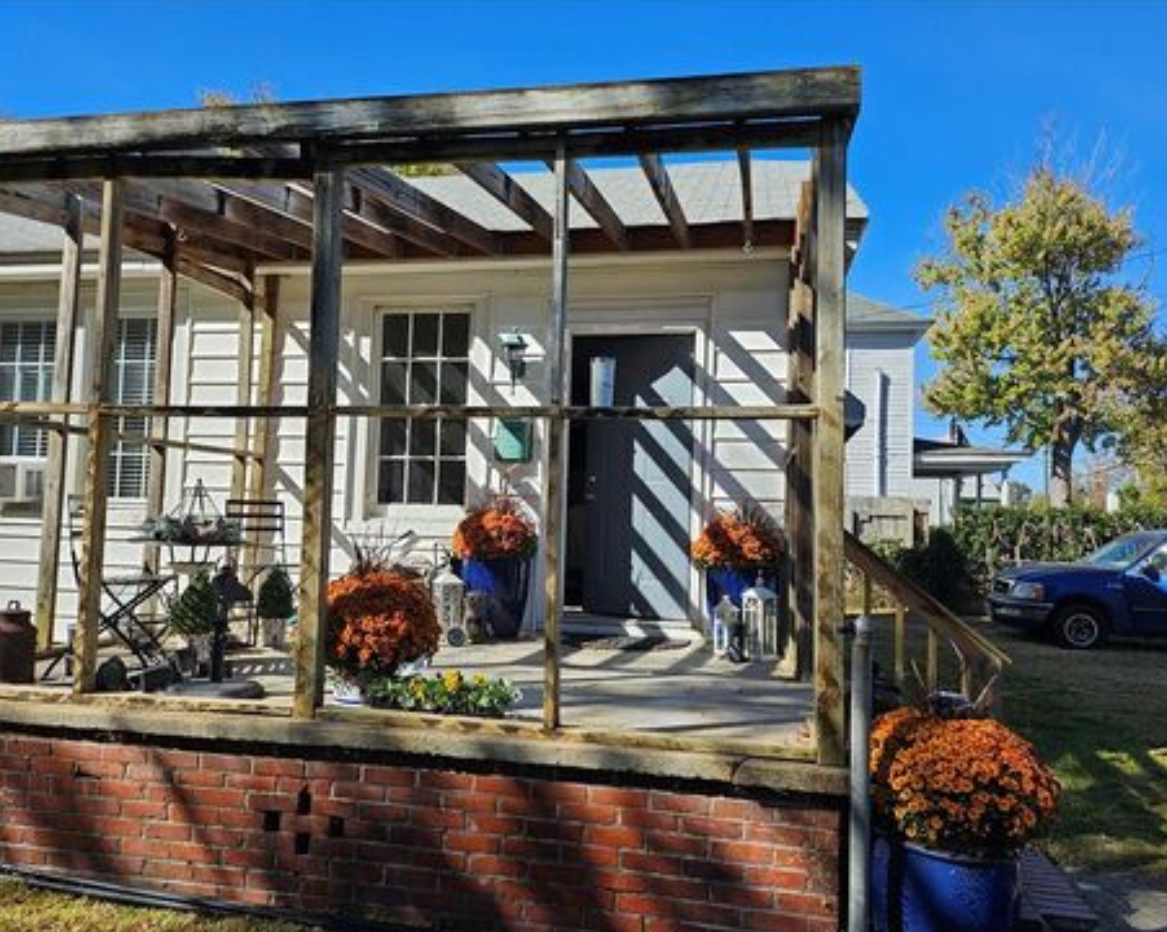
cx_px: 562
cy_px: 480
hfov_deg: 66.1
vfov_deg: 54.9
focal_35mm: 26
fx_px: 897
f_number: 1.8
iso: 50
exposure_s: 1/2812
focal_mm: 5
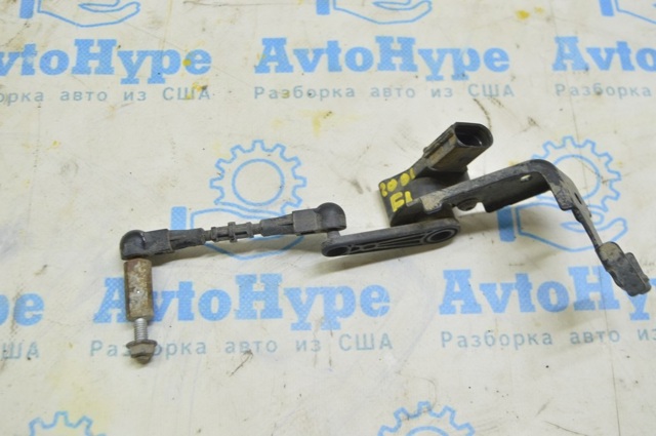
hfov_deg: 43.7
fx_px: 819
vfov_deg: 29.8
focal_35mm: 45
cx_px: 328
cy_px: 218
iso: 400
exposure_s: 1/20
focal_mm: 30
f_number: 5.6
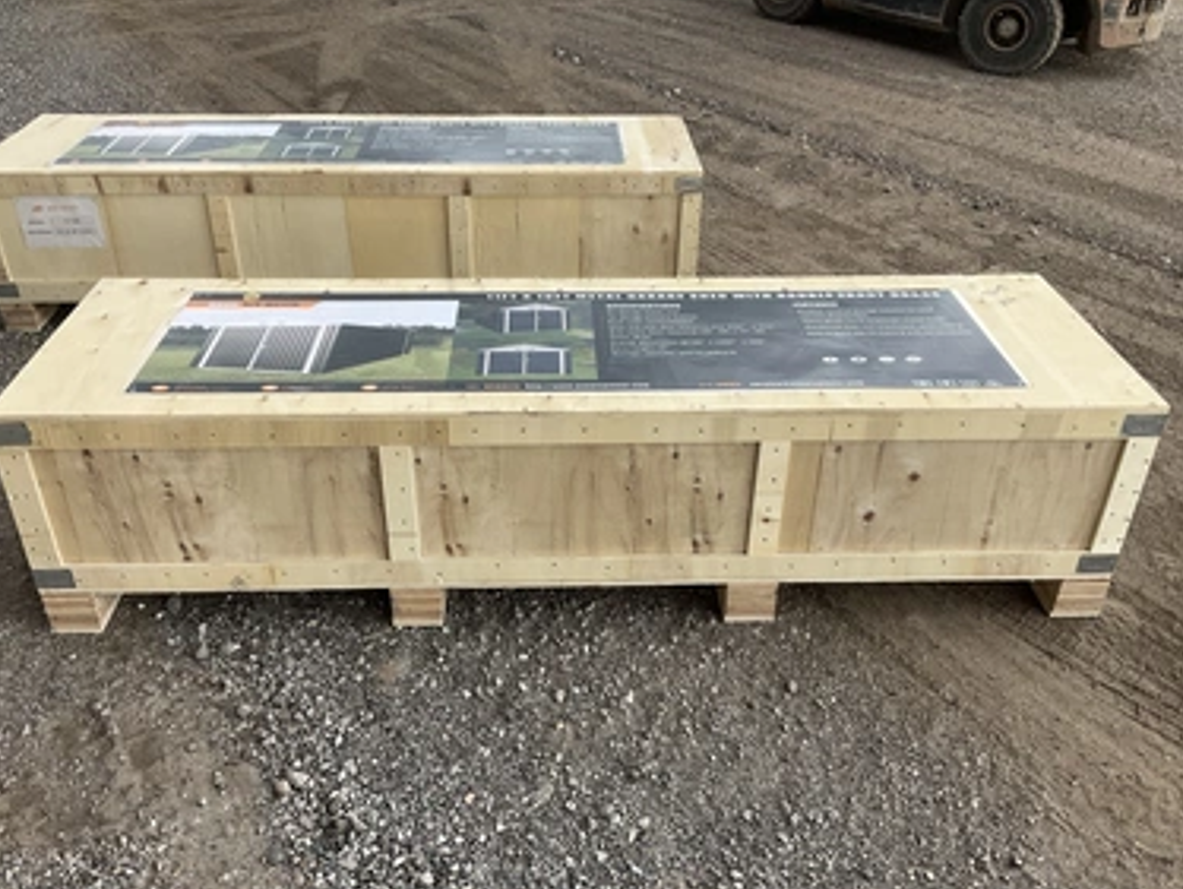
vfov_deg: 45.5
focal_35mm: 31
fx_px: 1060
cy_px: 424
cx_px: 579
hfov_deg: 58.3
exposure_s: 1/529
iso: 25
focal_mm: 3
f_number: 1.8
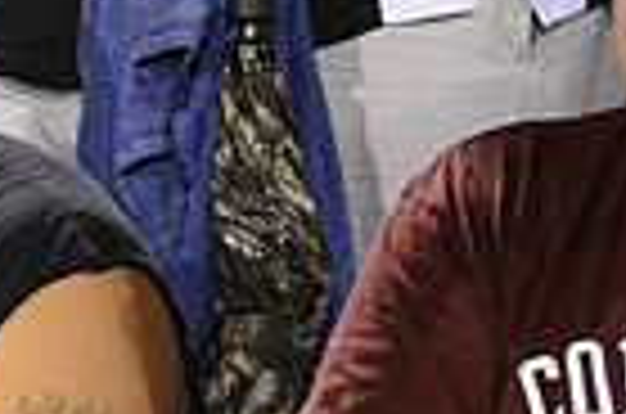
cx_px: -131
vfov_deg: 0.8
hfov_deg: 1.2
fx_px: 28990
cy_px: 328
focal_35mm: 1671
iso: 6400
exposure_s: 1/160
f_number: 2.8
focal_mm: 400
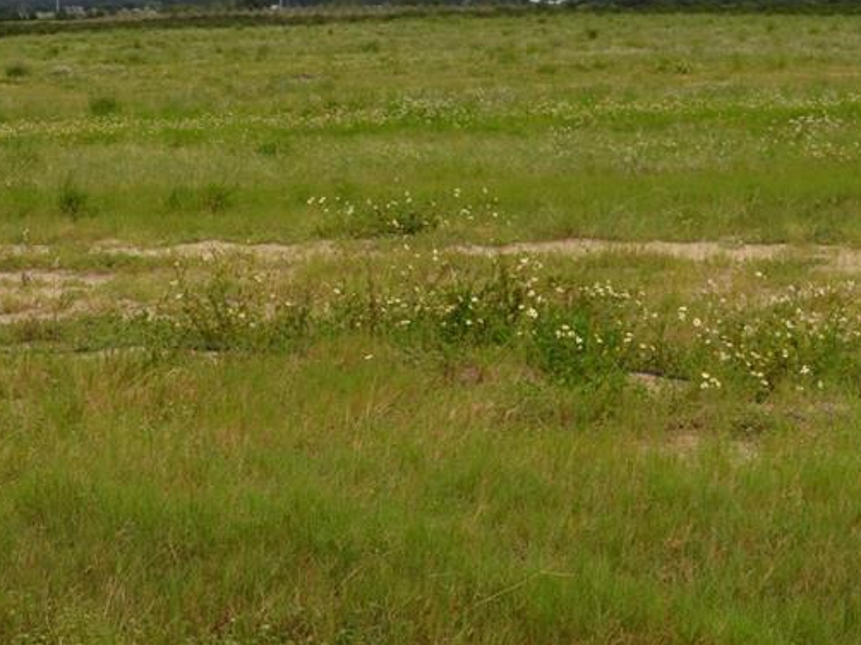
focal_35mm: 103
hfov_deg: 18.9
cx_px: 142
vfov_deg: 14.4
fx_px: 2560
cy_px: 274
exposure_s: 1/320
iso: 100
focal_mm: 35
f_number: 9
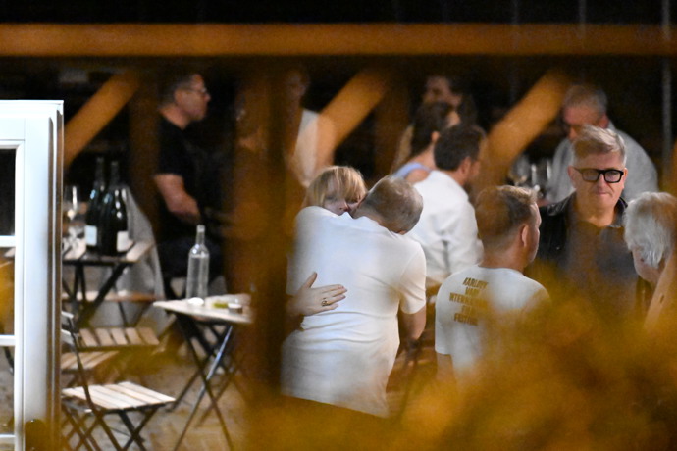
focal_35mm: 300
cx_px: 338
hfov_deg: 6.9
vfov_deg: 4.6
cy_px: 226
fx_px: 5641
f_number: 2.8
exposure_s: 1/160
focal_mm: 200
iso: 40000
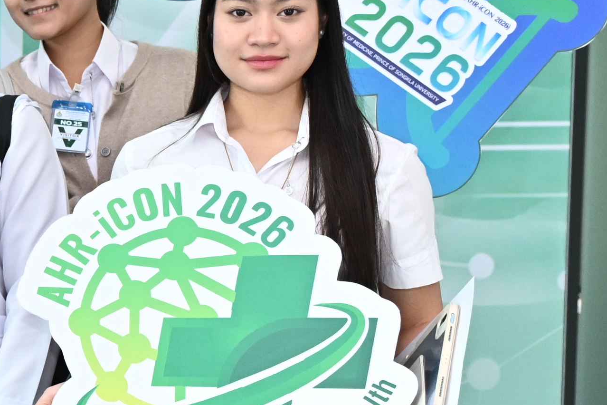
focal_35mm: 128
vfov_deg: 10.7
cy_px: 313
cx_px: -655
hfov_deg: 13.4
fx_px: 2165
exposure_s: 1/200
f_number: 4
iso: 1000
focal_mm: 26.5
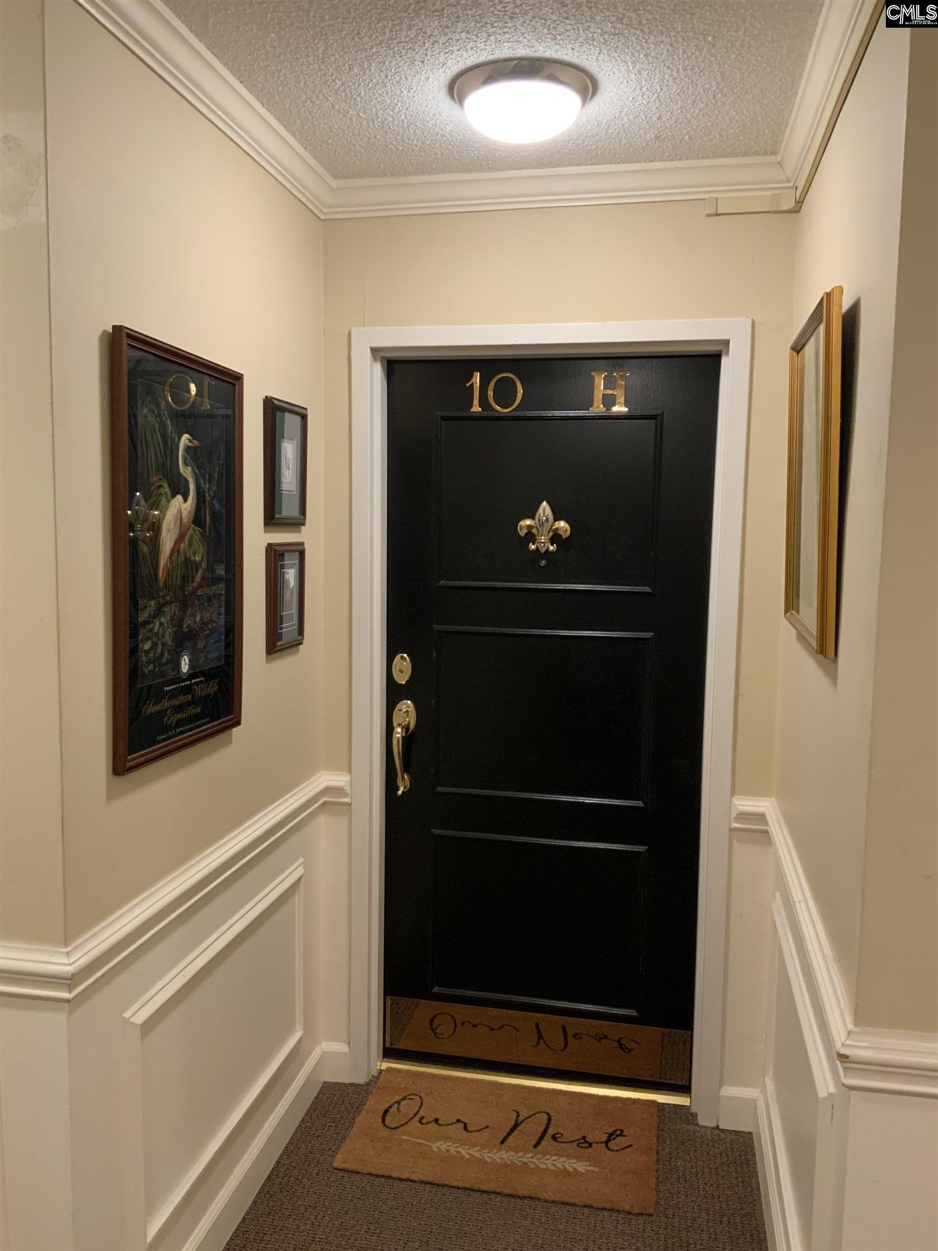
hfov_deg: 48.2
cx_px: 469
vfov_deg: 61.7
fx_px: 1048
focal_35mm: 29
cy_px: 626
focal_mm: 3
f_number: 1.8
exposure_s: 1/60
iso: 160
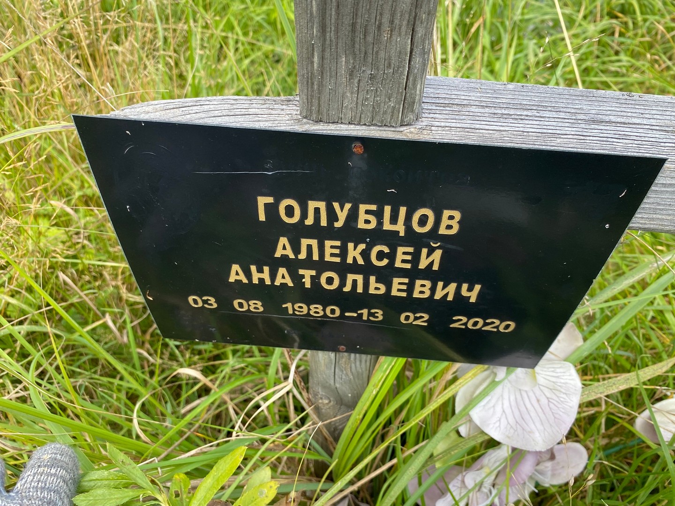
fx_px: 507
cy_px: 253
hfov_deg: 67.3
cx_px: 338
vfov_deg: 53.1
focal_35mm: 26
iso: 32
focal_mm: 4.25
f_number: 1.8
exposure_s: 1/276
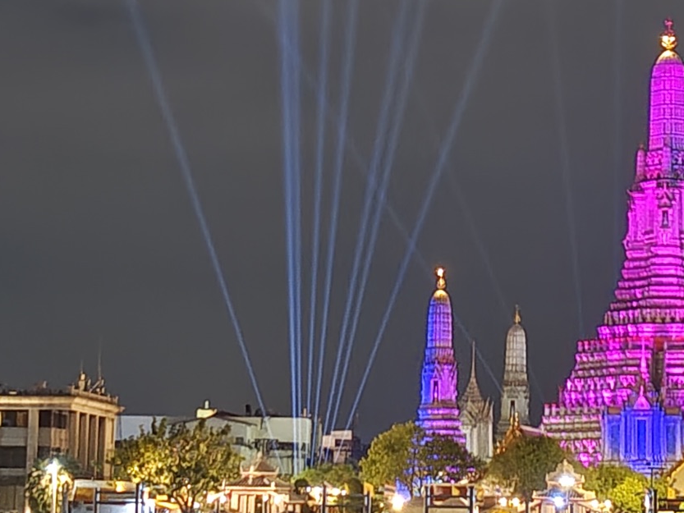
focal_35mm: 120
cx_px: 475
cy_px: 95
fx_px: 2371
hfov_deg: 16.4
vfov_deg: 12.3
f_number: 1.88
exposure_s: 1/10
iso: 8727
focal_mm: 5.56
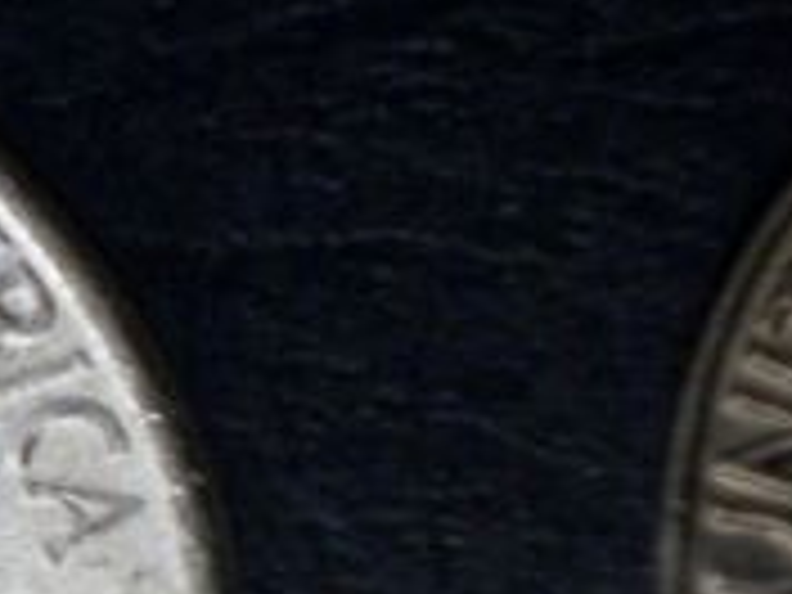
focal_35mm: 203
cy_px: 637
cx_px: -626
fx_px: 4645
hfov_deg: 9.3
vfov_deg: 7.3
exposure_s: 1/125
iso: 200
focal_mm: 8.44
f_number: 3.6
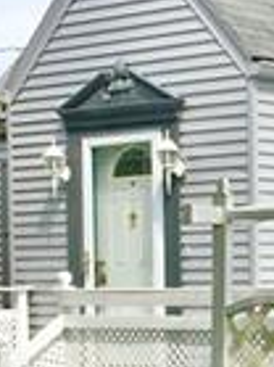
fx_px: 1691
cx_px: 321
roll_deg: +1.0
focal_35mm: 160
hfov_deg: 9.2
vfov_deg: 12.2
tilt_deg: -2.8
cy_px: 385
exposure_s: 1/1148
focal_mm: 4.15
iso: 25
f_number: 2.2
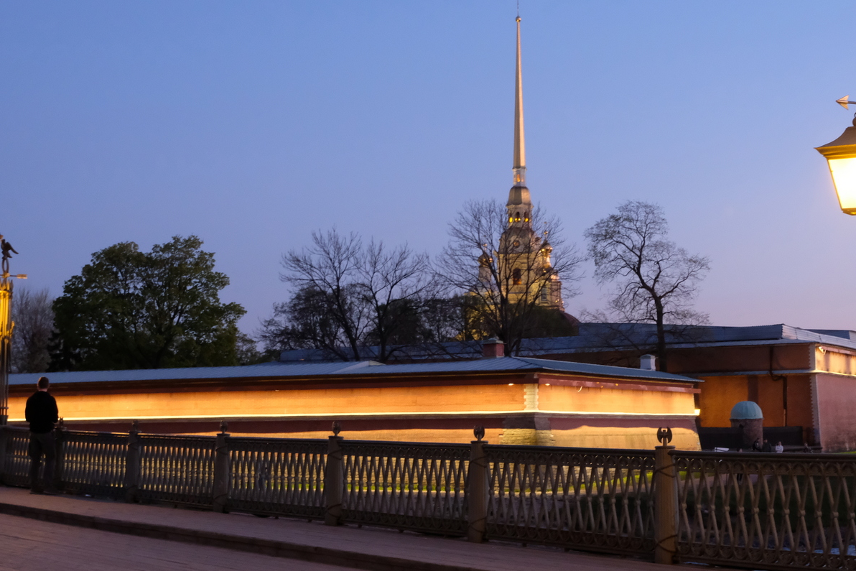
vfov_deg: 18.7
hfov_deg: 27.6
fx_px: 1736
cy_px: 265
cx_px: 511
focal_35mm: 73
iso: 3200
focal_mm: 38.5
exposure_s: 1/40
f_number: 5.2
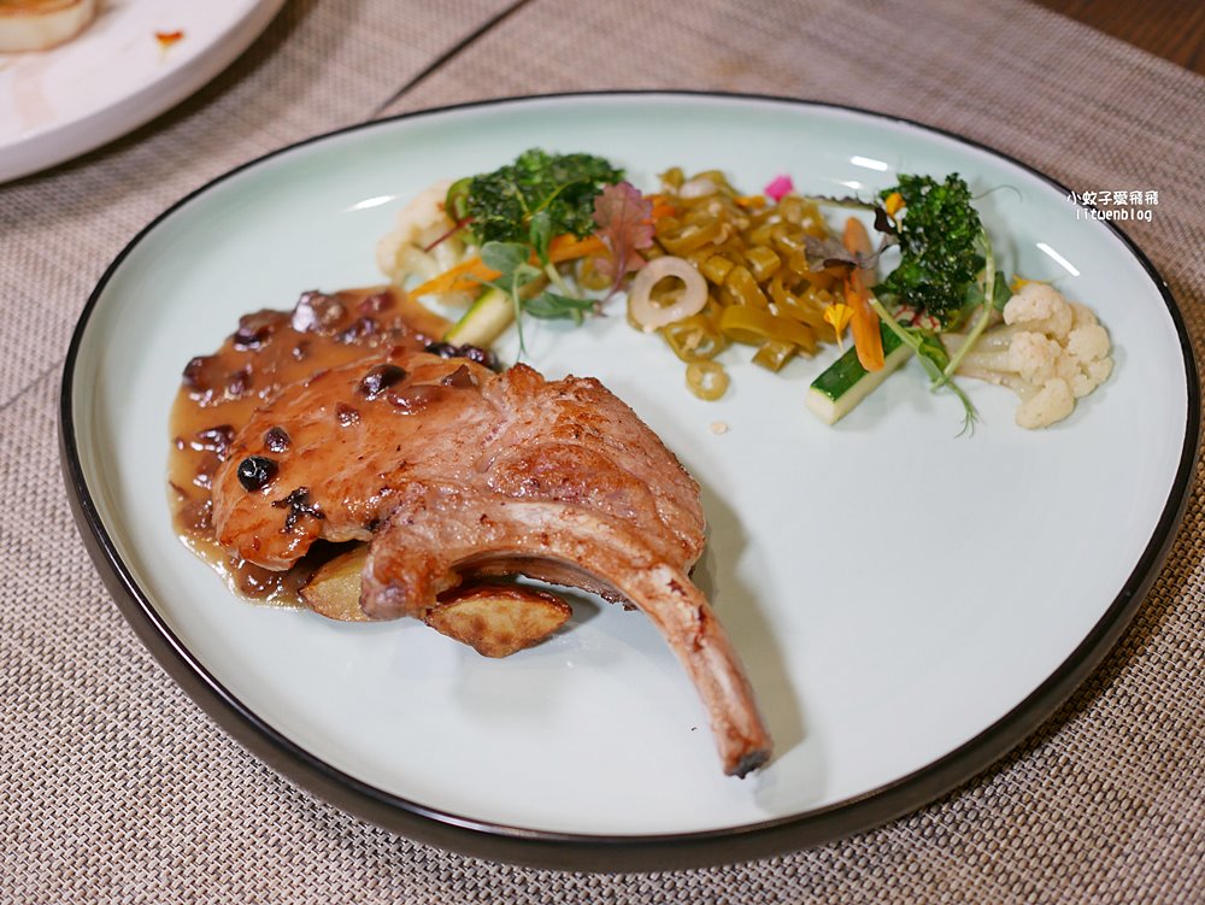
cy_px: 452
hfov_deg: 38.2
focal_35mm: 50
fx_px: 1741
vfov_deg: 29.1
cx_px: 602
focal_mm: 25
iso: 250
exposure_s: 1/60
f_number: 1.8
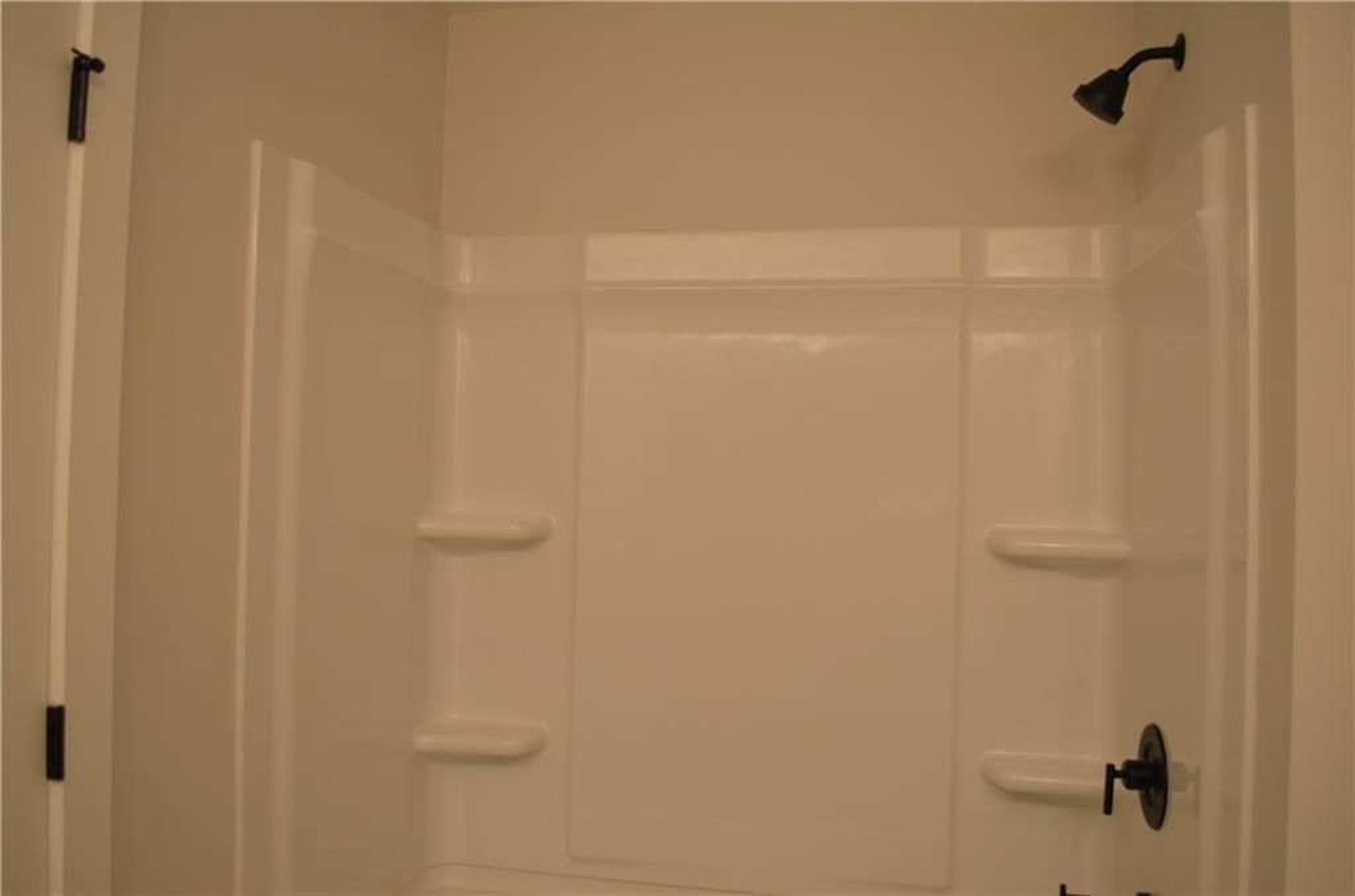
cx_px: 678
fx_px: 1014
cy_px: 448
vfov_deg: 47.7
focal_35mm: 27
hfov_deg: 67.5
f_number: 4
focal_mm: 18
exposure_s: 1/60
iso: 450
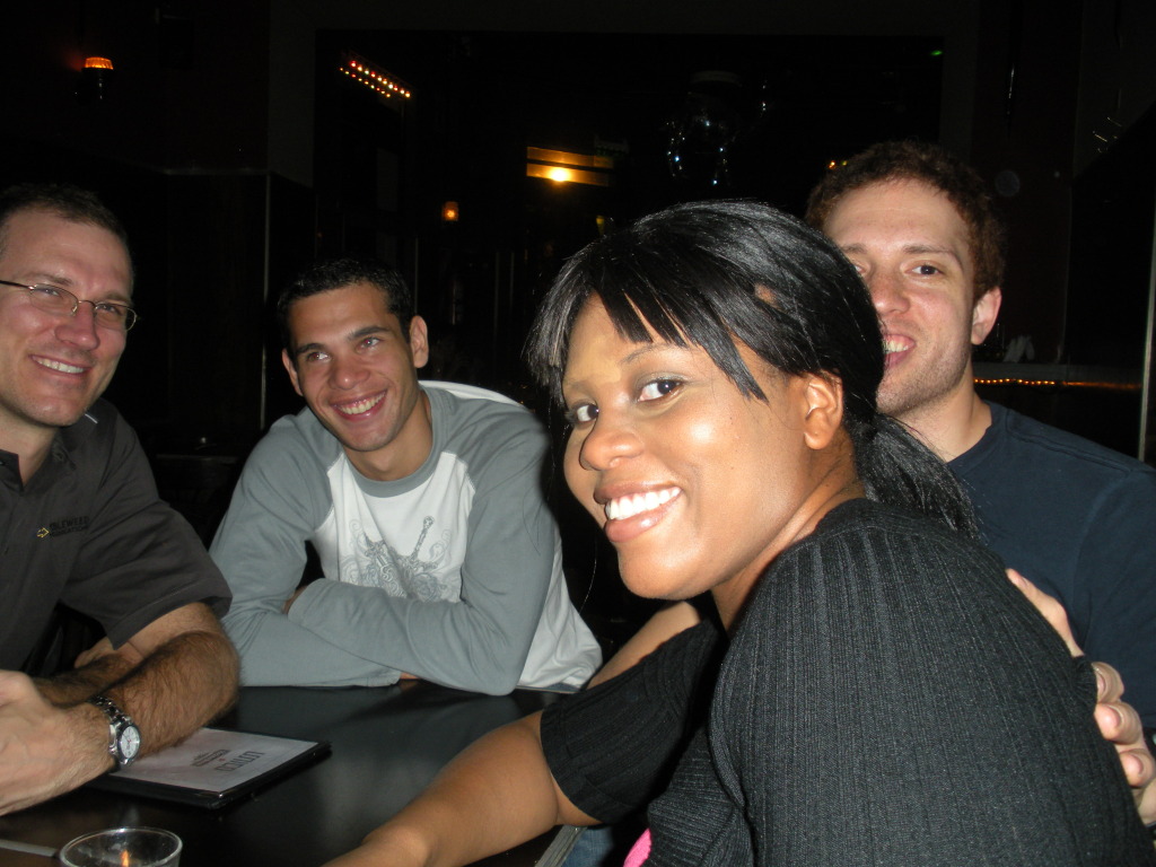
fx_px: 1202
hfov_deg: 51.4
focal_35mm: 36
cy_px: 434
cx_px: 578
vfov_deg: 39.7
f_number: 3.5
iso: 122
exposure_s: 1/60
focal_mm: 6.3
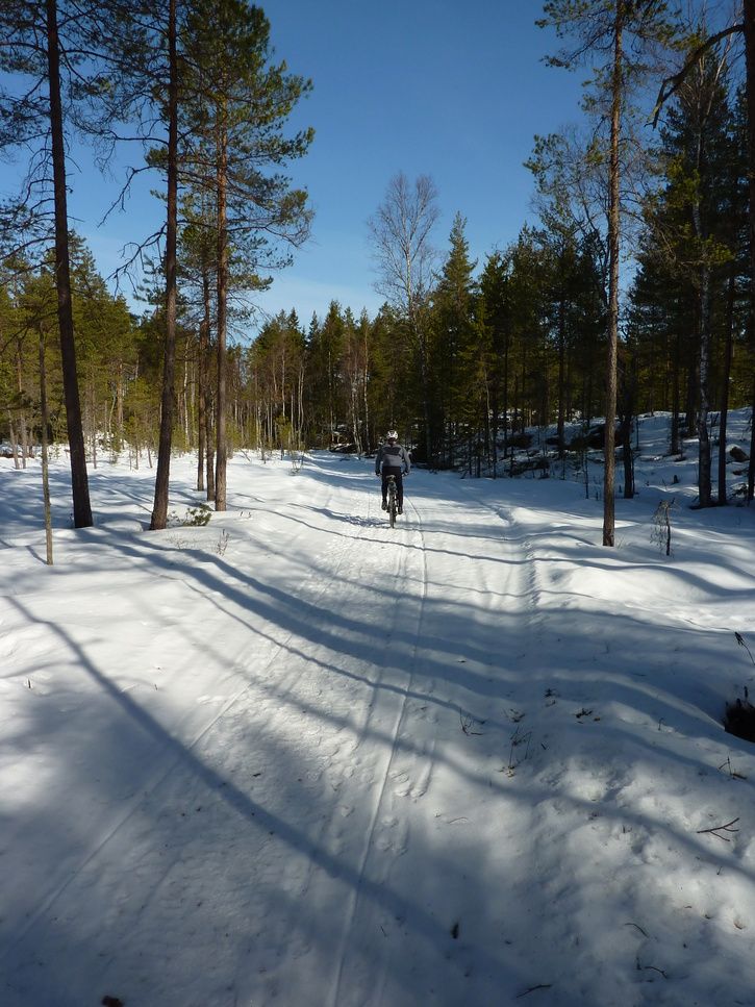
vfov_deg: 69.4
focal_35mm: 25
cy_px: 504
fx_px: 727
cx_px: 378
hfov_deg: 54.9
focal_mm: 4.1
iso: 80
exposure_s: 1/400
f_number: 5.6
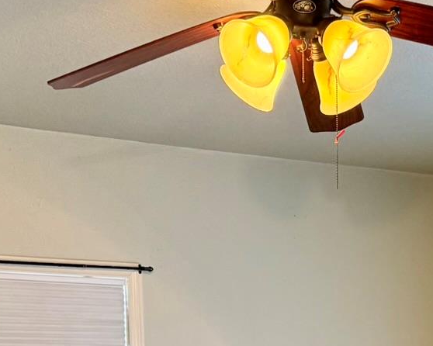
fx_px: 1102
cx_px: 325
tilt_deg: -1.4
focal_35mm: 86
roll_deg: +0.1
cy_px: 462
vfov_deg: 16.7
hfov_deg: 22.0
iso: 320
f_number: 1.78
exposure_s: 1/60
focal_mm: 6.76
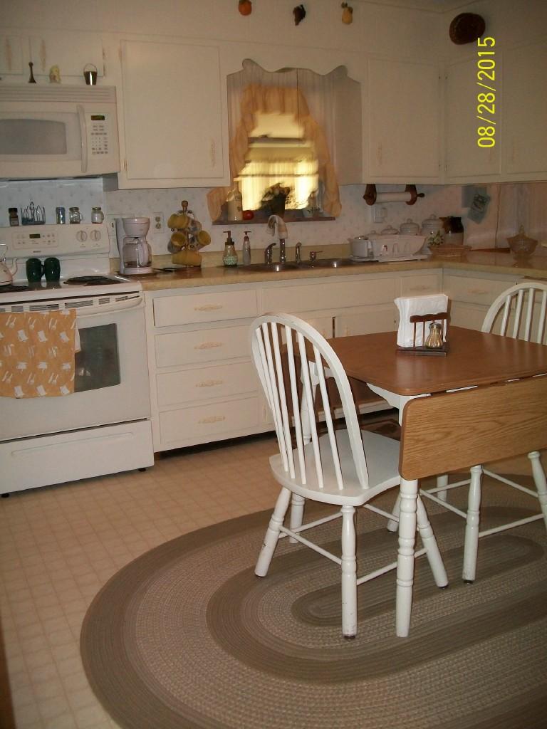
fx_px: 674
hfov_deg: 44.2
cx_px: 274
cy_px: 364
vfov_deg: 56.8
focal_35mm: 32
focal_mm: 5.7
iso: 160
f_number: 2.9
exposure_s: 1/30
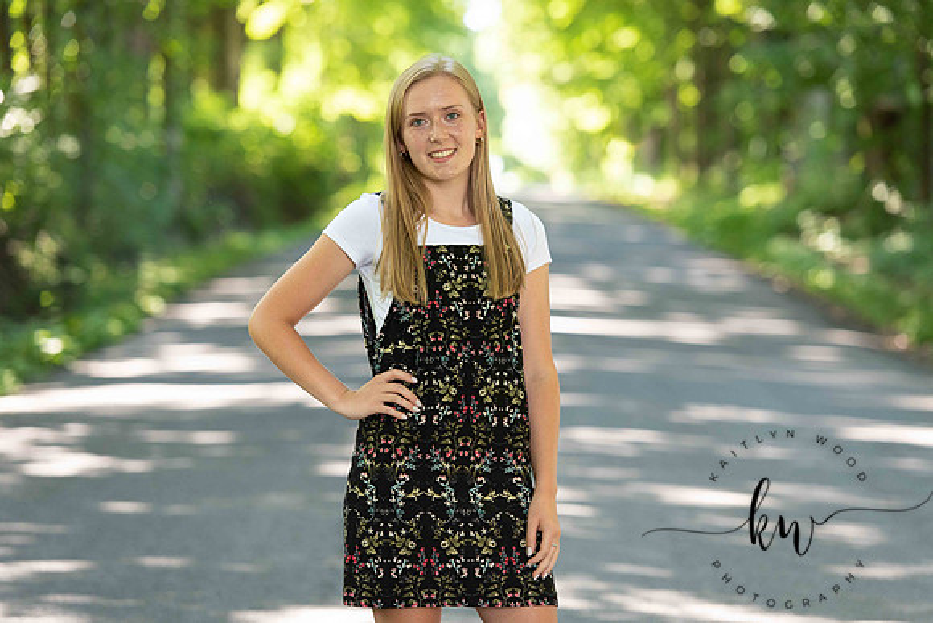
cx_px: 466
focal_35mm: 140
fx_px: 3629
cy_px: 312
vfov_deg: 9.8
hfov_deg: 14.7
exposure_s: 1/200
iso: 640
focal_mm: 140
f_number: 3.5
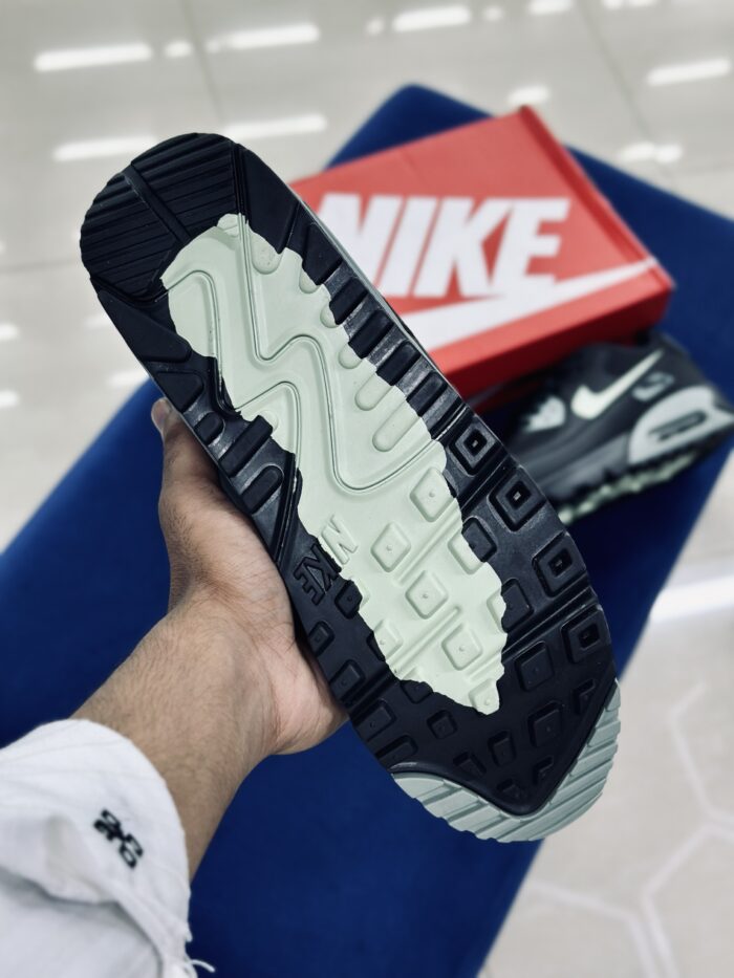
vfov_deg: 39.7
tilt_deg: -56.9
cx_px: 367
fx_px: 1357
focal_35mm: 48
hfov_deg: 30.3
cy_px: 489
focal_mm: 6.86
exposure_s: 1/100
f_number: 1.78
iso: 80
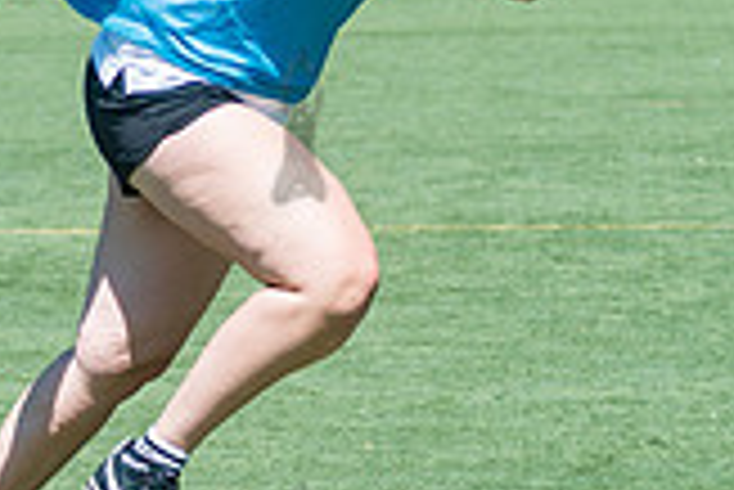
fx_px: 7387
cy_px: 358
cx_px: 287
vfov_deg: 3.8
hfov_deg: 5.7
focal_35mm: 362
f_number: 4
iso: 200
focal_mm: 80
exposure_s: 1/1250
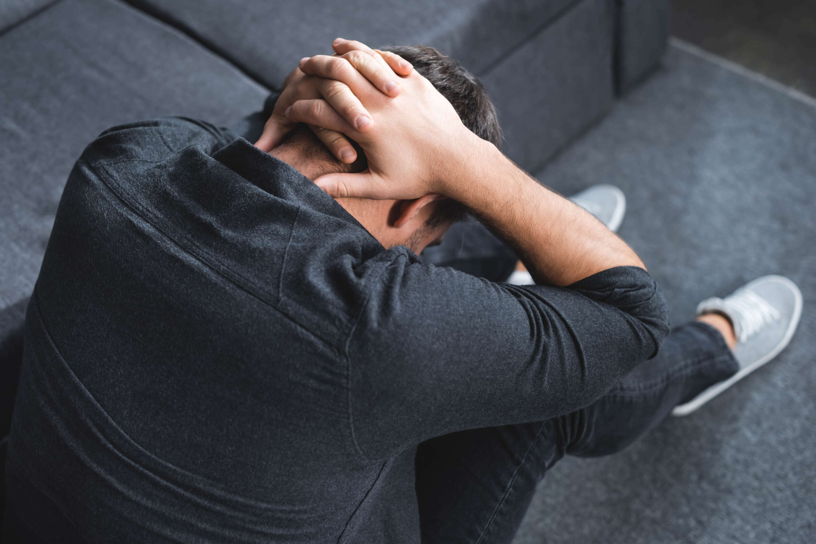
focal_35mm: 51
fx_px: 1156
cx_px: 410
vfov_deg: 26.5
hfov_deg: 38.9
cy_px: 276
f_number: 2.8
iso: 100
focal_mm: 50
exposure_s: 1/200
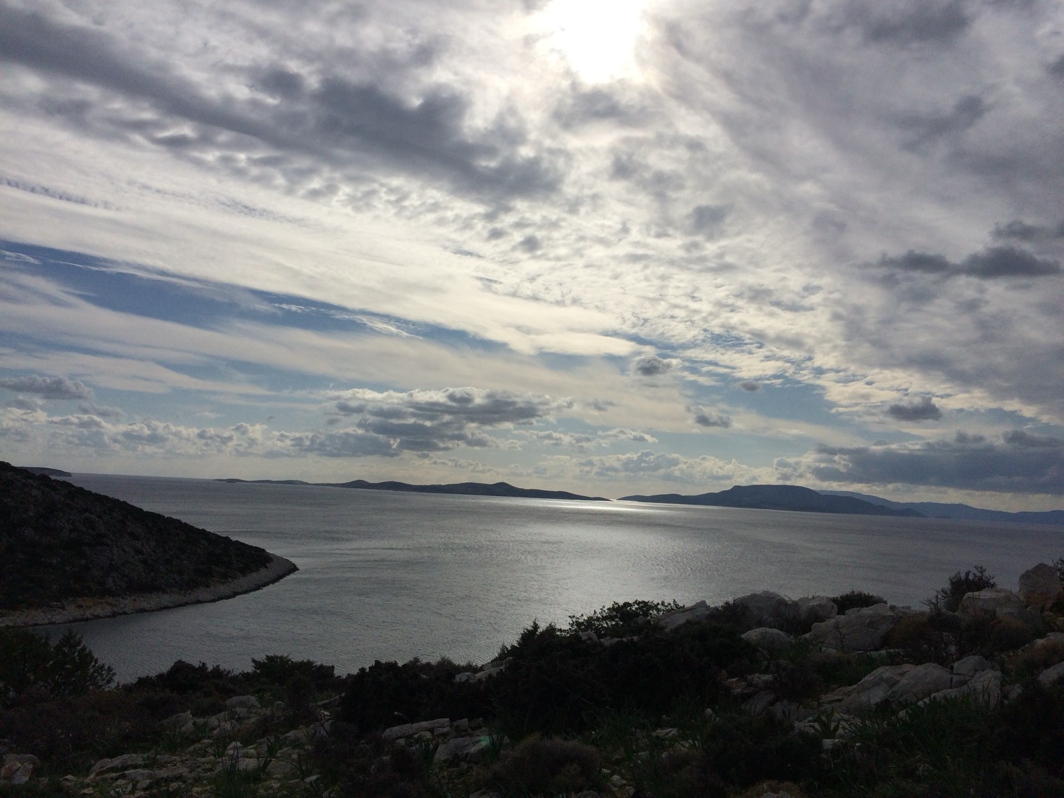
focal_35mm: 29
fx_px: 891
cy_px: 399
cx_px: 532
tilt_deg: +4.7
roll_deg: -3.7
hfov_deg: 61.7
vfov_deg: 48.2
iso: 50
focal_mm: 4.15
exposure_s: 1/20833
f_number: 2.2
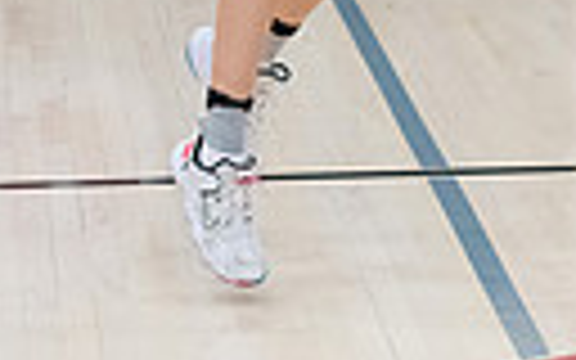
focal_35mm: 307
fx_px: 4819
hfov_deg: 6.8
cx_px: 310
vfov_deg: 4.2
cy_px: -387
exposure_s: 1/1000
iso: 6400
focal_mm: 86
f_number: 4.5
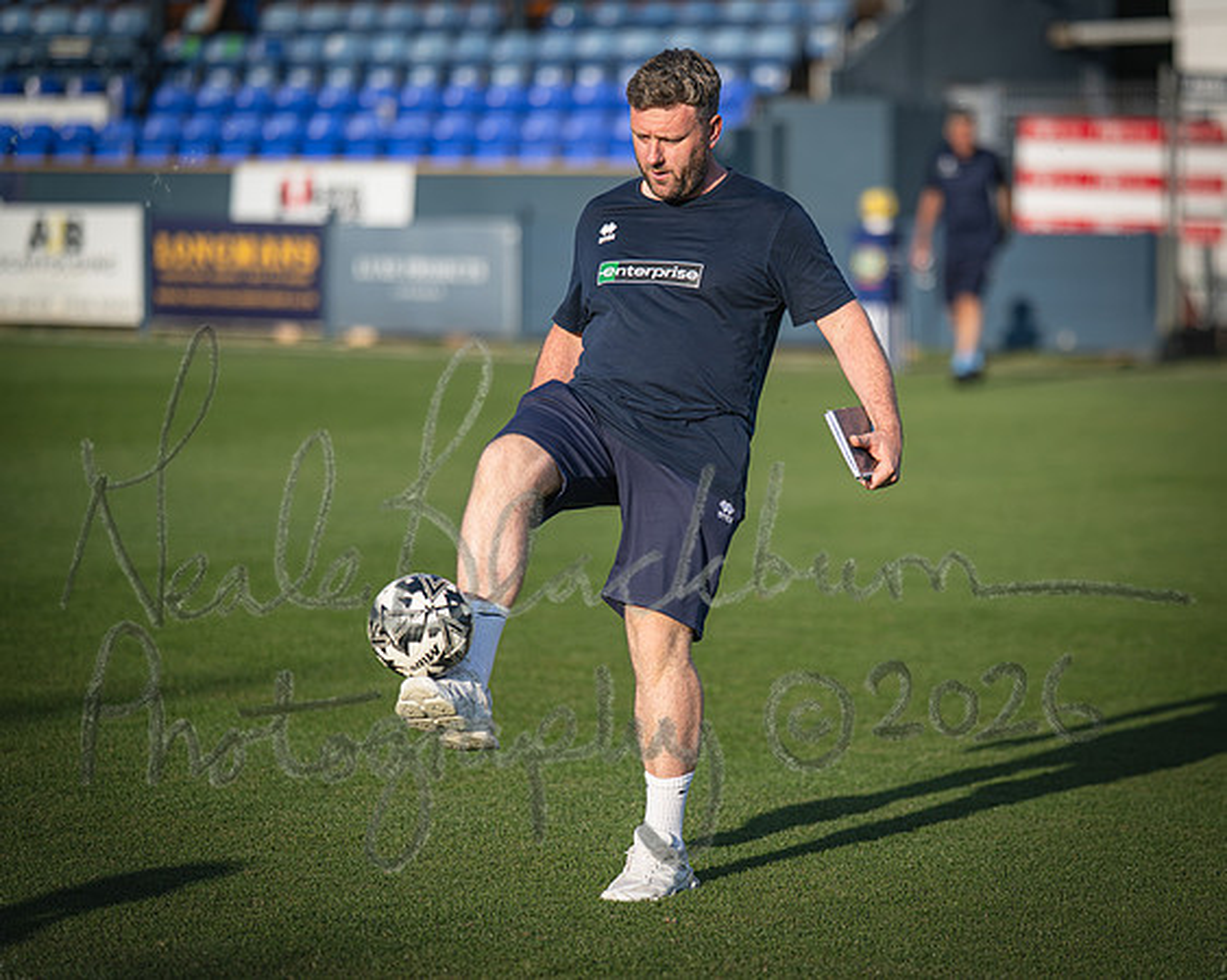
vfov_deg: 9.7
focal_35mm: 160
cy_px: 507
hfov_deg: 12.1
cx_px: 742
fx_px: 5804
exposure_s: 1/12800
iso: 400
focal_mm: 135
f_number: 1.8
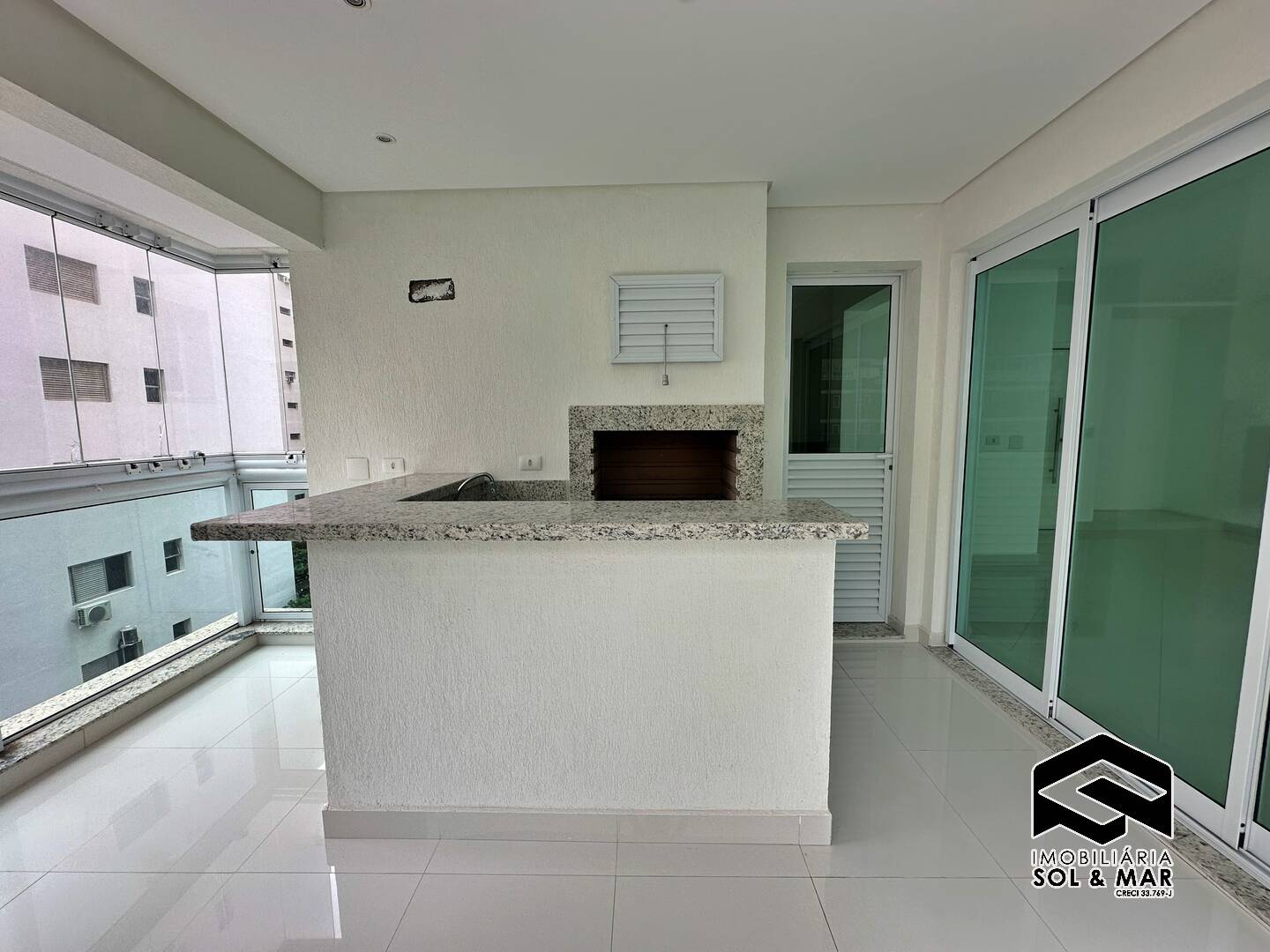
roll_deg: +0.0
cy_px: 476
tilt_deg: -6.2
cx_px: 635
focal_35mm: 14
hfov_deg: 102.1
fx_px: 514
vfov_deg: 85.7
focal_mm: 2.22
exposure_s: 1/196
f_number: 2.2
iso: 40
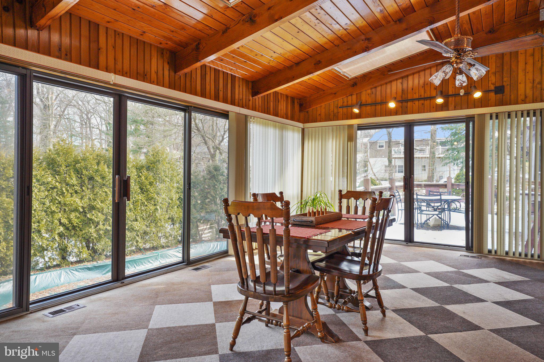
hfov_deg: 75.9
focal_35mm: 23
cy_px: 181
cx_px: 272
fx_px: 349
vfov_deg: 54.9
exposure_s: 1/30
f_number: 8
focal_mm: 23.1
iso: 400
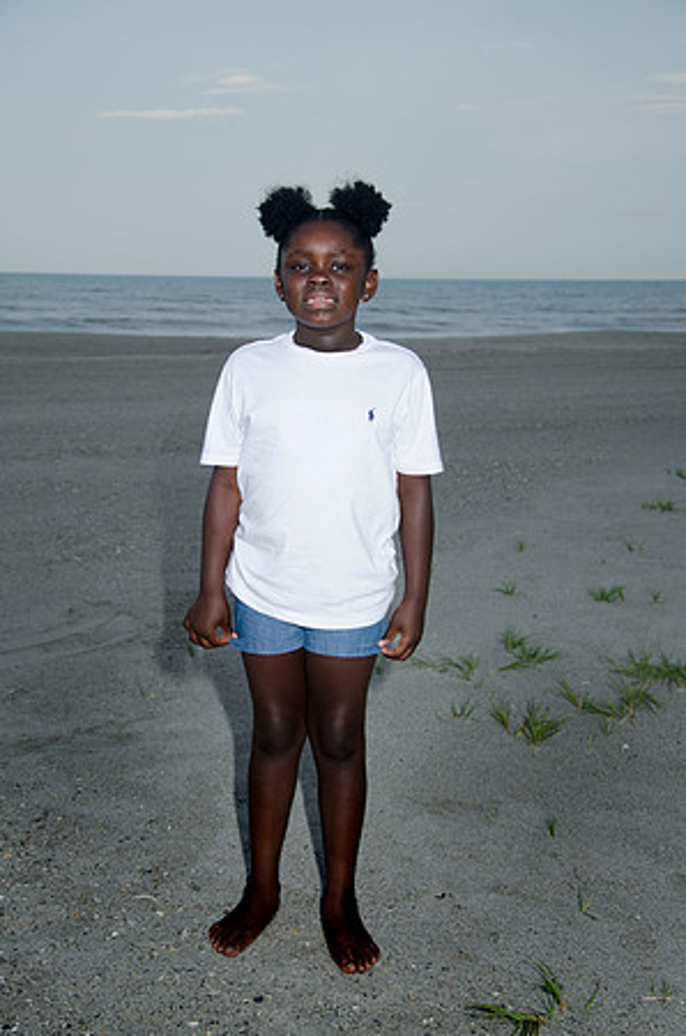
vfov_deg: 39.0
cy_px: 518
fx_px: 1464
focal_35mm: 51
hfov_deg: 26.4
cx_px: 343
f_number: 5.6
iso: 100
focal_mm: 34
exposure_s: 1/250
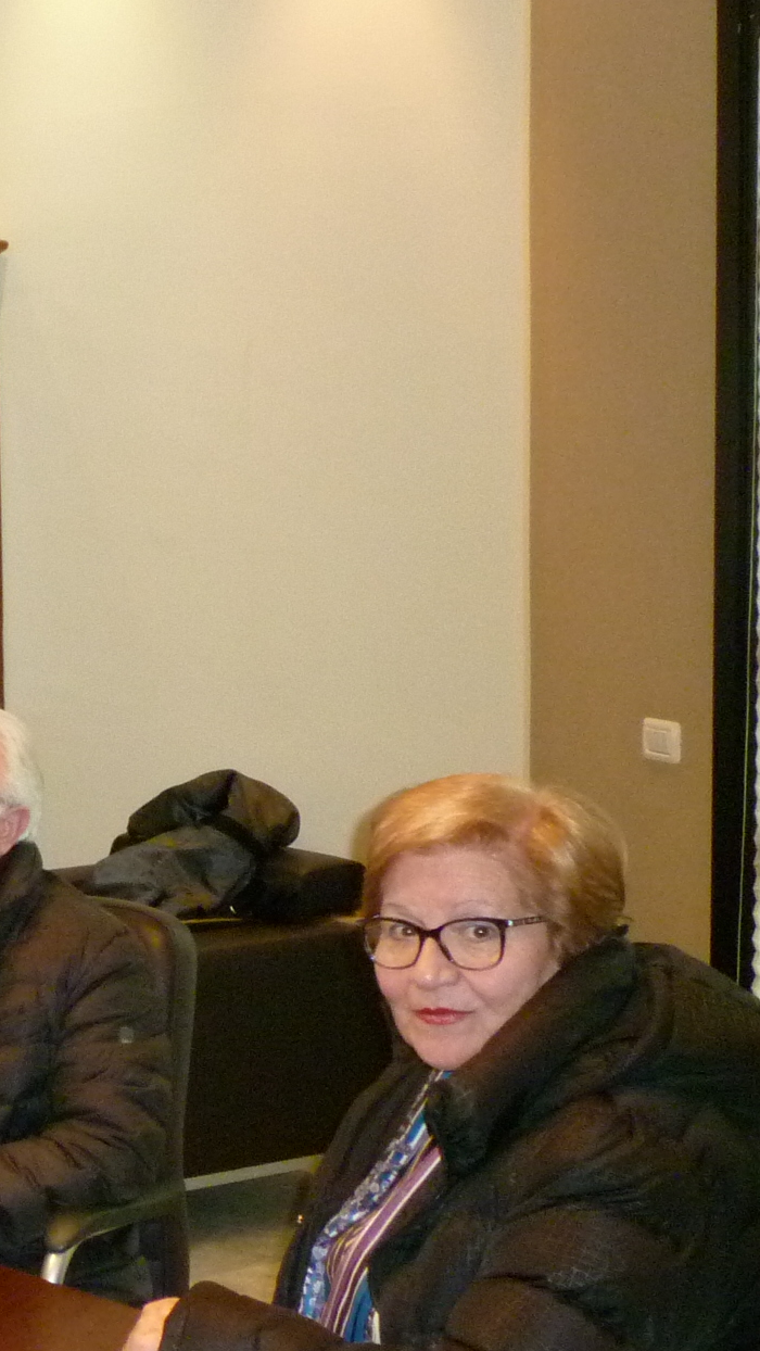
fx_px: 2328
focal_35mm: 65
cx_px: -491
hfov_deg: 16.3
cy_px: 753
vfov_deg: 32.3
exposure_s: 1/30
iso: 400
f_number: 3.3
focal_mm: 5.2
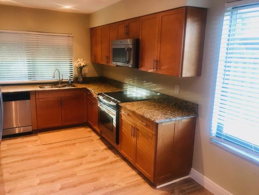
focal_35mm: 28
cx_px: 130
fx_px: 209
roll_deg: -1.4
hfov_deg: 63.4
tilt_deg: -11.5
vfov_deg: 49.7
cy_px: 98
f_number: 1.8
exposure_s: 1/15
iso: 50
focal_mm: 3.99
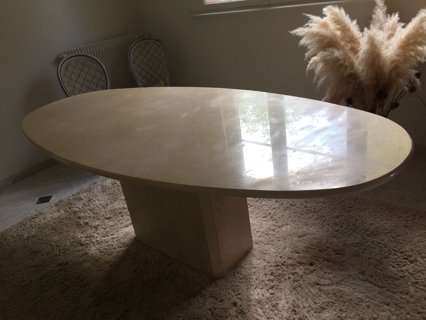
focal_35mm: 29
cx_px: 213
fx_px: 357
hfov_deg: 61.7
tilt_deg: -25.0
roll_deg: +11.0
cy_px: 160
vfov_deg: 48.2
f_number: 2.2
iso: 32
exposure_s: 1/50
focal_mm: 4.15
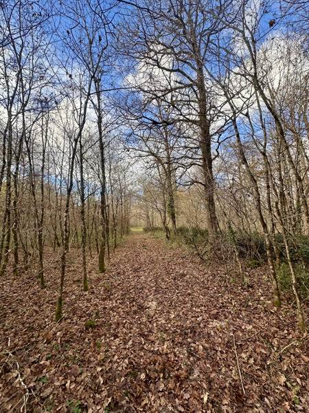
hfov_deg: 85.7
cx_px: 154
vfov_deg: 102.1
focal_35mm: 14
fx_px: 167
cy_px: 206
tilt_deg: +9.8
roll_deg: +0.7
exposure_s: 1/307
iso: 40
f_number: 2.2
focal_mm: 2.22
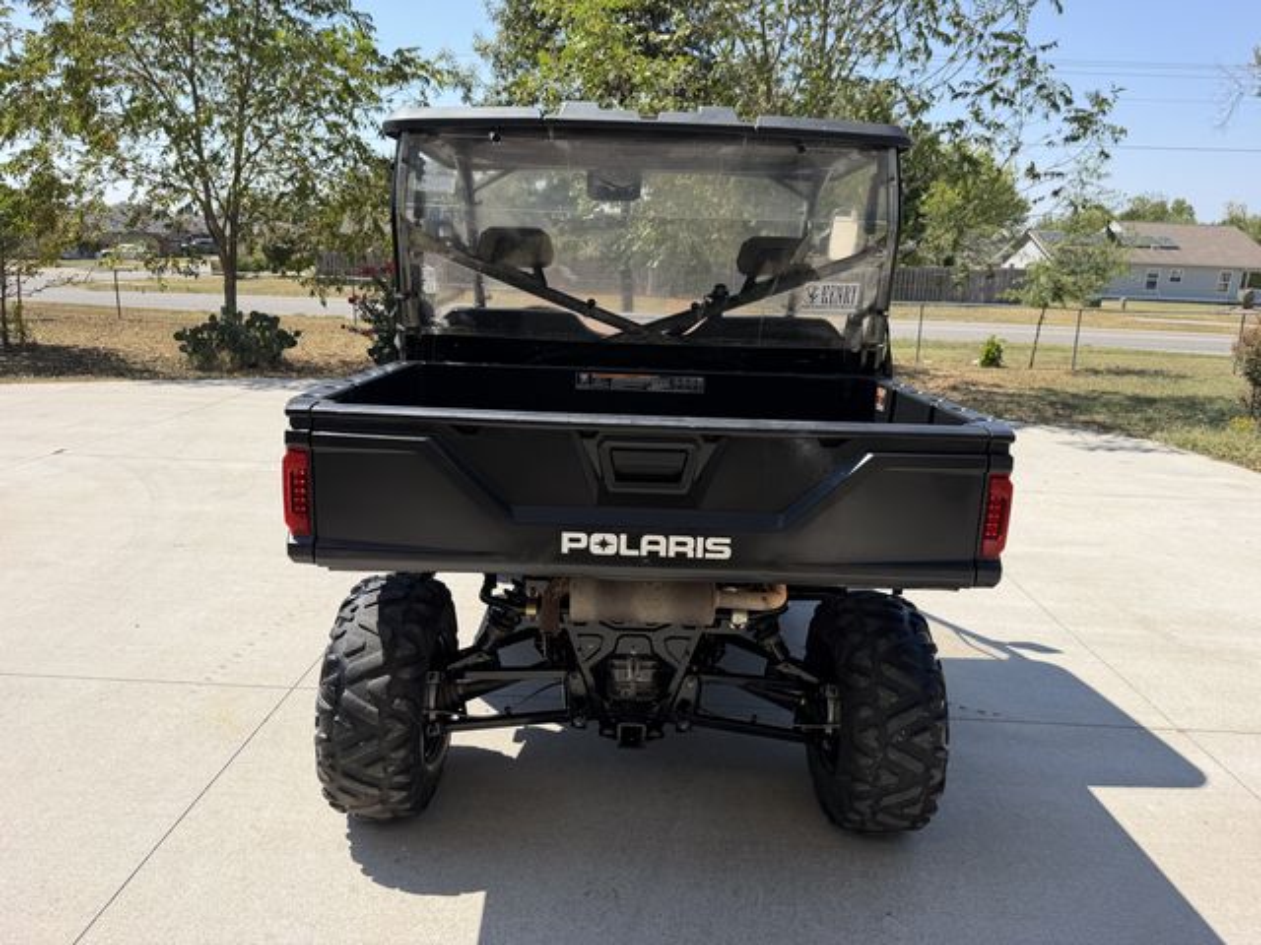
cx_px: 630
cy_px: 472
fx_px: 874
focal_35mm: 24
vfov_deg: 56.8
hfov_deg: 71.6
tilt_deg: -10.9
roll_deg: -1.6
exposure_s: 1/3425
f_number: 1.78
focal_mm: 6.76
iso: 80
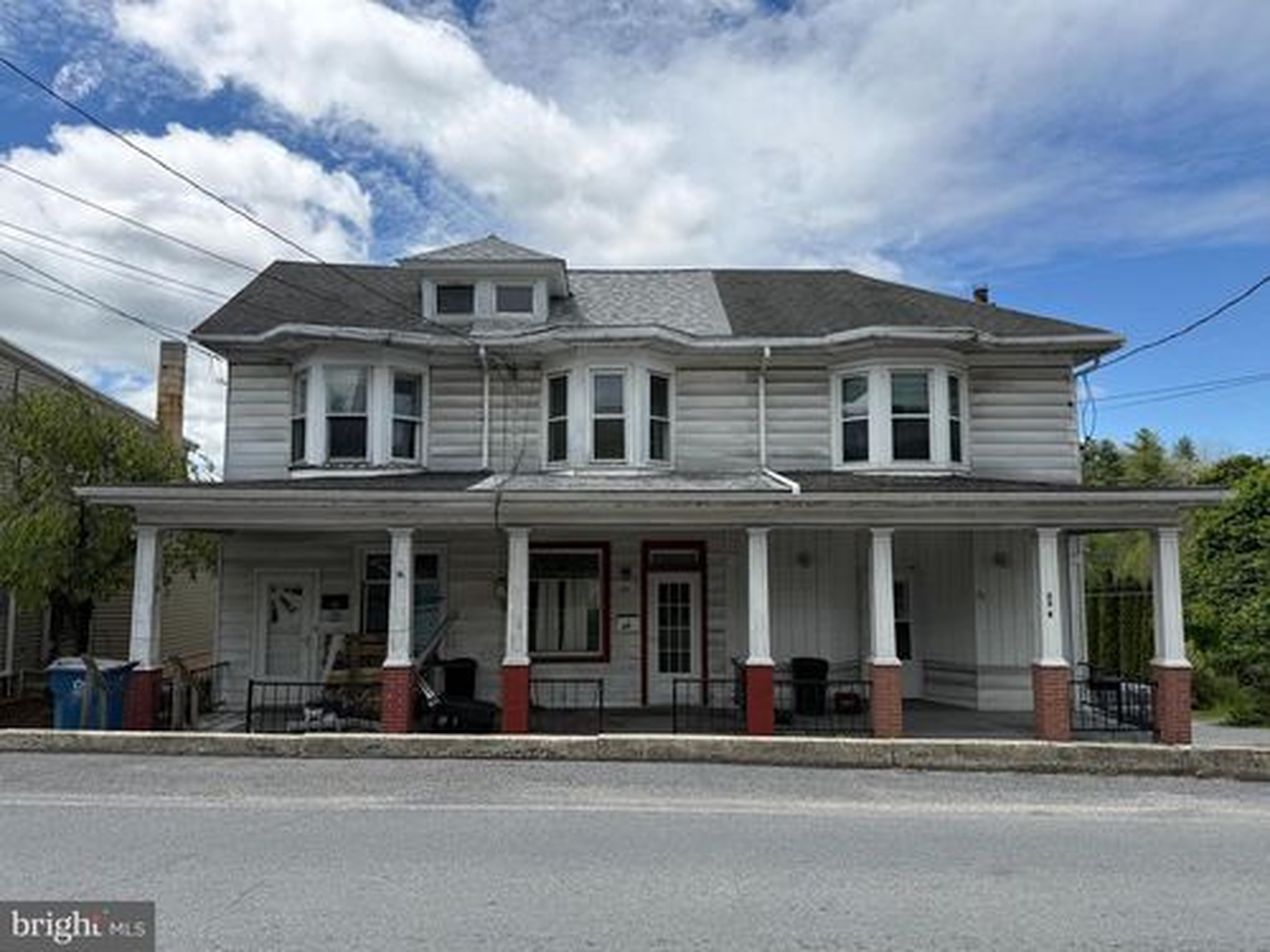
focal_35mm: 24
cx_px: 635
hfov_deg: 71.6
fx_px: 881
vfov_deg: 56.8
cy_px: 476
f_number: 1.78
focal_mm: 6.76
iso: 80
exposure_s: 1/6173
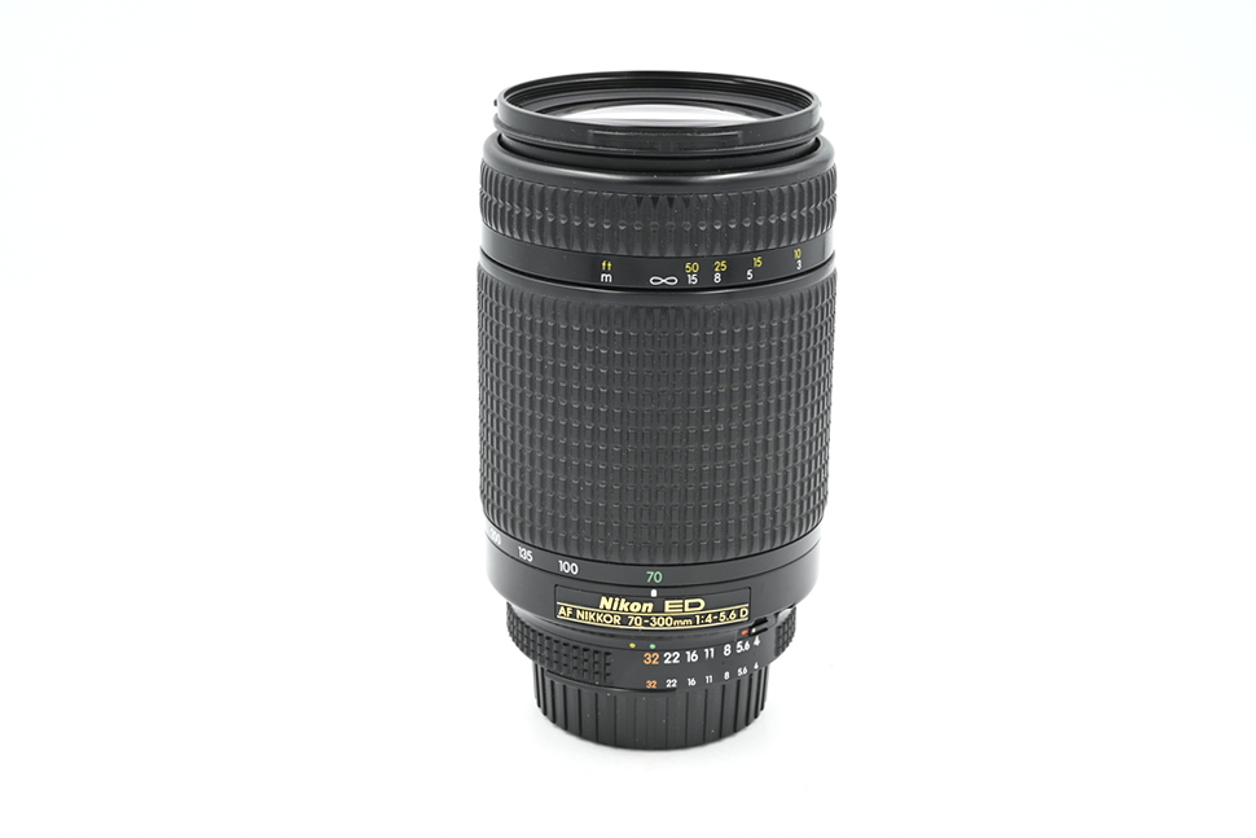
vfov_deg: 23.8
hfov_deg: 35.0
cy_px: 419
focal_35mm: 57
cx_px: 628
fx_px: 1989
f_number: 16
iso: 200
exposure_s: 1/13
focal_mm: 57
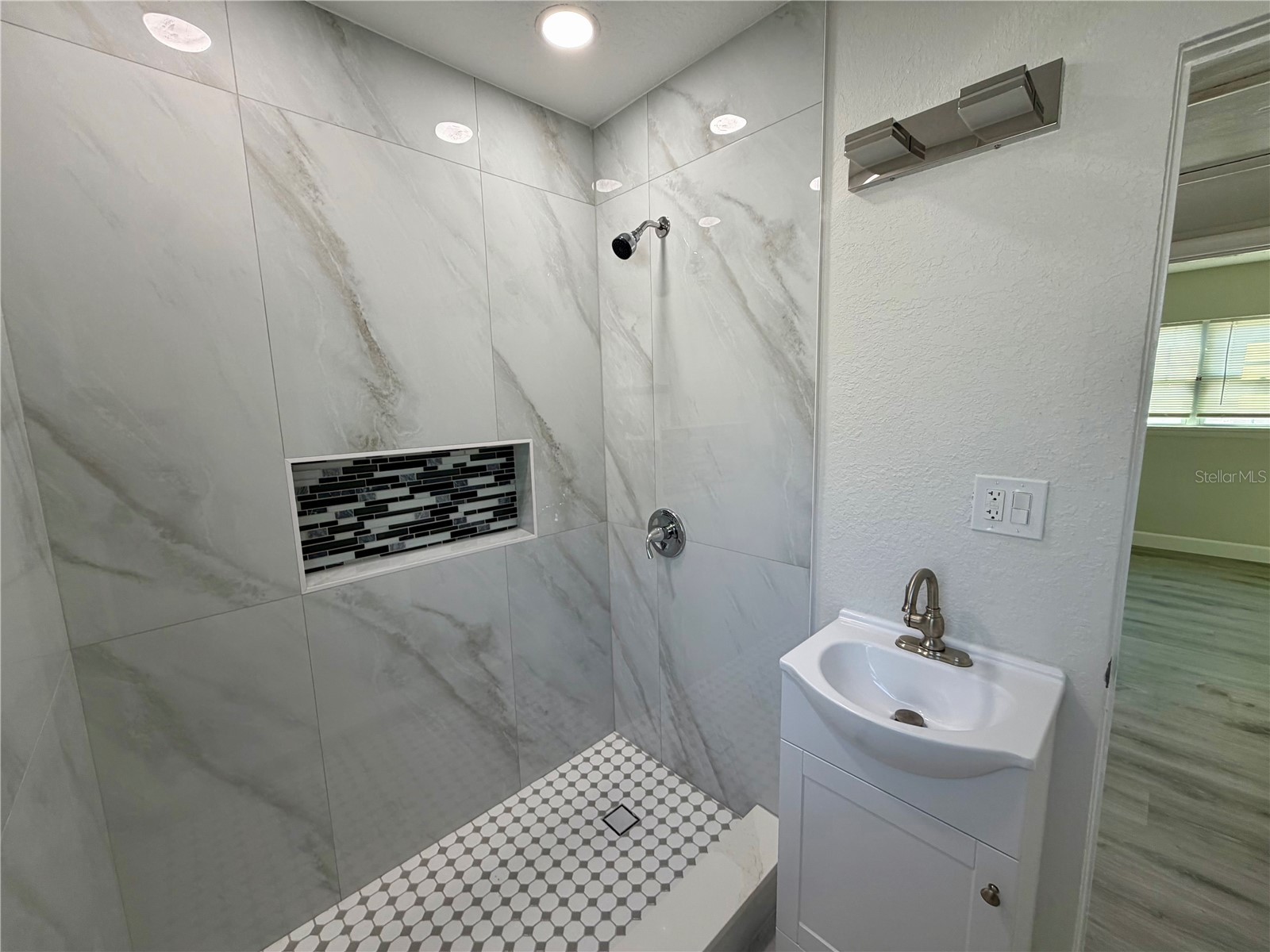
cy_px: 476
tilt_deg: -7.5
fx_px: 514
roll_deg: +1.9
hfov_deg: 102.1
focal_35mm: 14
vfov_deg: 85.7
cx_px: 635
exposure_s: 1/120
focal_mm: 2.22
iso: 80
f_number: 2.2
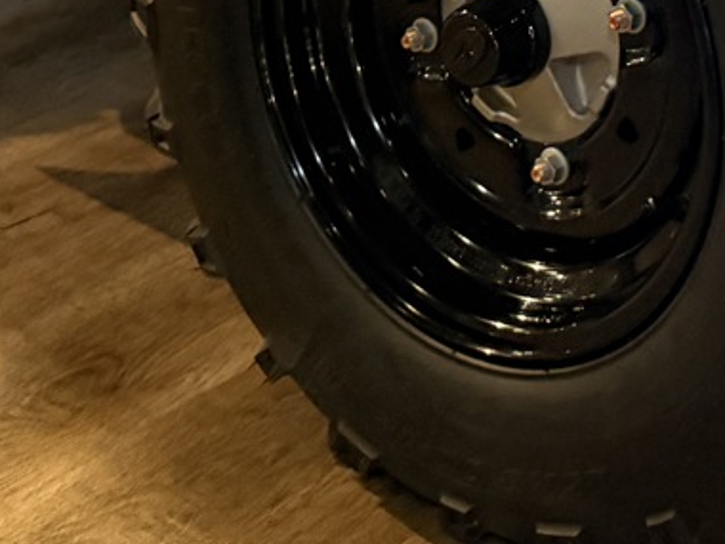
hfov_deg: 19.4
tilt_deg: -7.4
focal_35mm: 101
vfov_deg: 12.6
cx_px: 431
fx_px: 2115
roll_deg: -1.8
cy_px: -590
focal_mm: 6.76
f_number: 1.78
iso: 640
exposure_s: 1/60
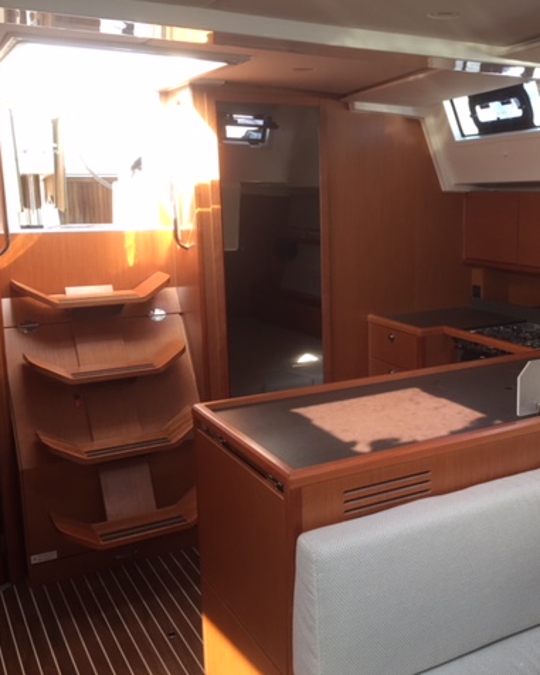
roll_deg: -1.4
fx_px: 760
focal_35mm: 38
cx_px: 391
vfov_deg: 48.0
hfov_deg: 38.3
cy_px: 337
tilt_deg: -10.7
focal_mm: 4.15
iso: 40
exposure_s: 1/50
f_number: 2.2
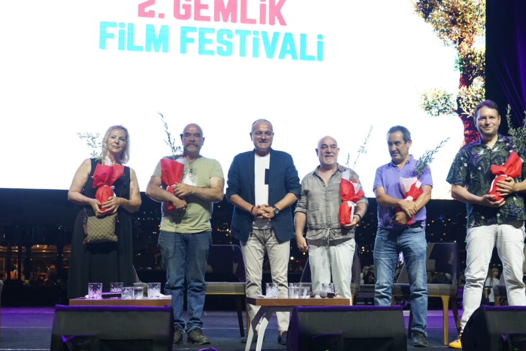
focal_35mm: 49
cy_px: 207
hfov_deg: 40.2
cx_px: 313
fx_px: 716
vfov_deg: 27.5
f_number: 4.5
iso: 3200
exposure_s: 1/125
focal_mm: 40
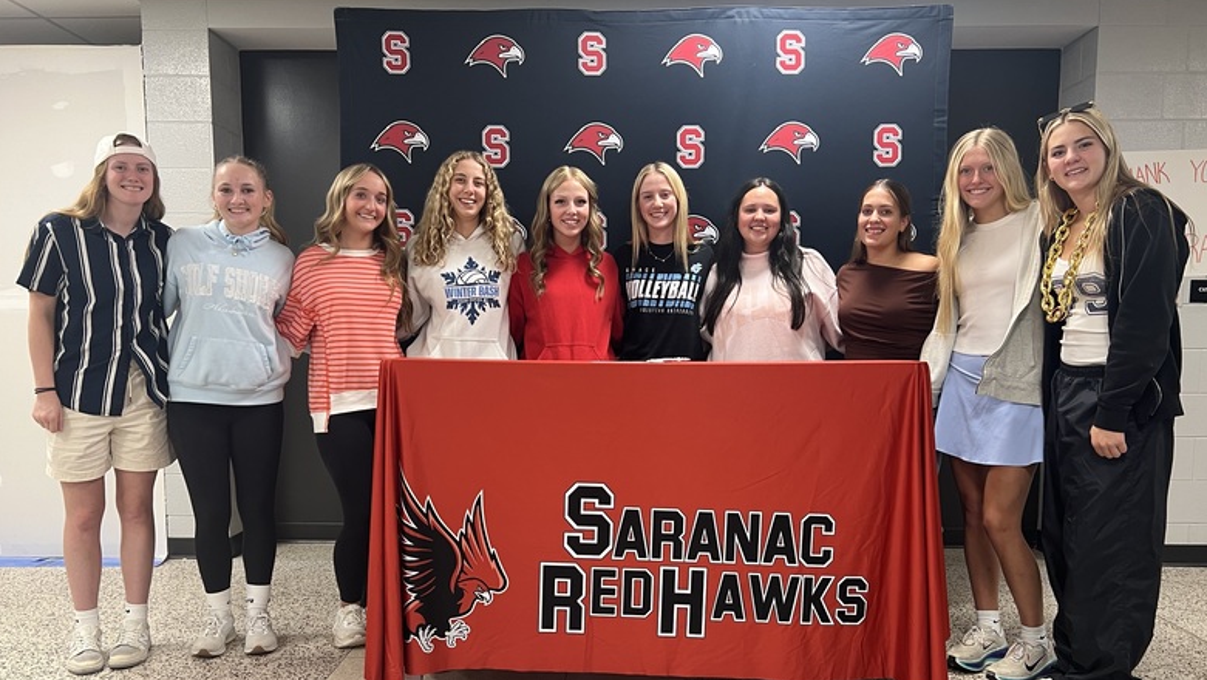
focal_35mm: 29
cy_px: 422
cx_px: 607
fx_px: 928
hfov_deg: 66.0
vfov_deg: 40.0
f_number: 1.5
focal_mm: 5.7
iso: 100
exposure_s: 1/60
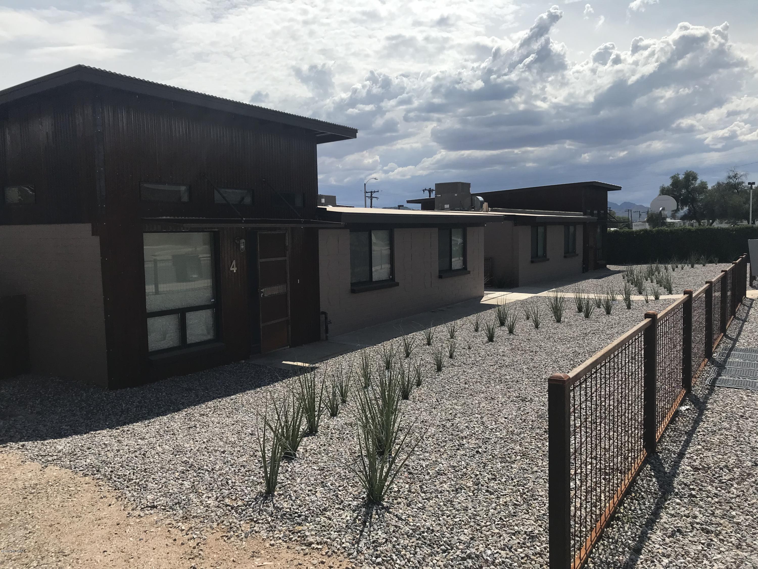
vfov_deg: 49.7
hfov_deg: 63.4
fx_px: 613
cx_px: 379
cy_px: 284
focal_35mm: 28
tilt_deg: -4.4
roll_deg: +1.6
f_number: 1.8
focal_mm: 3.99
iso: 20
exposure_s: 1/5051
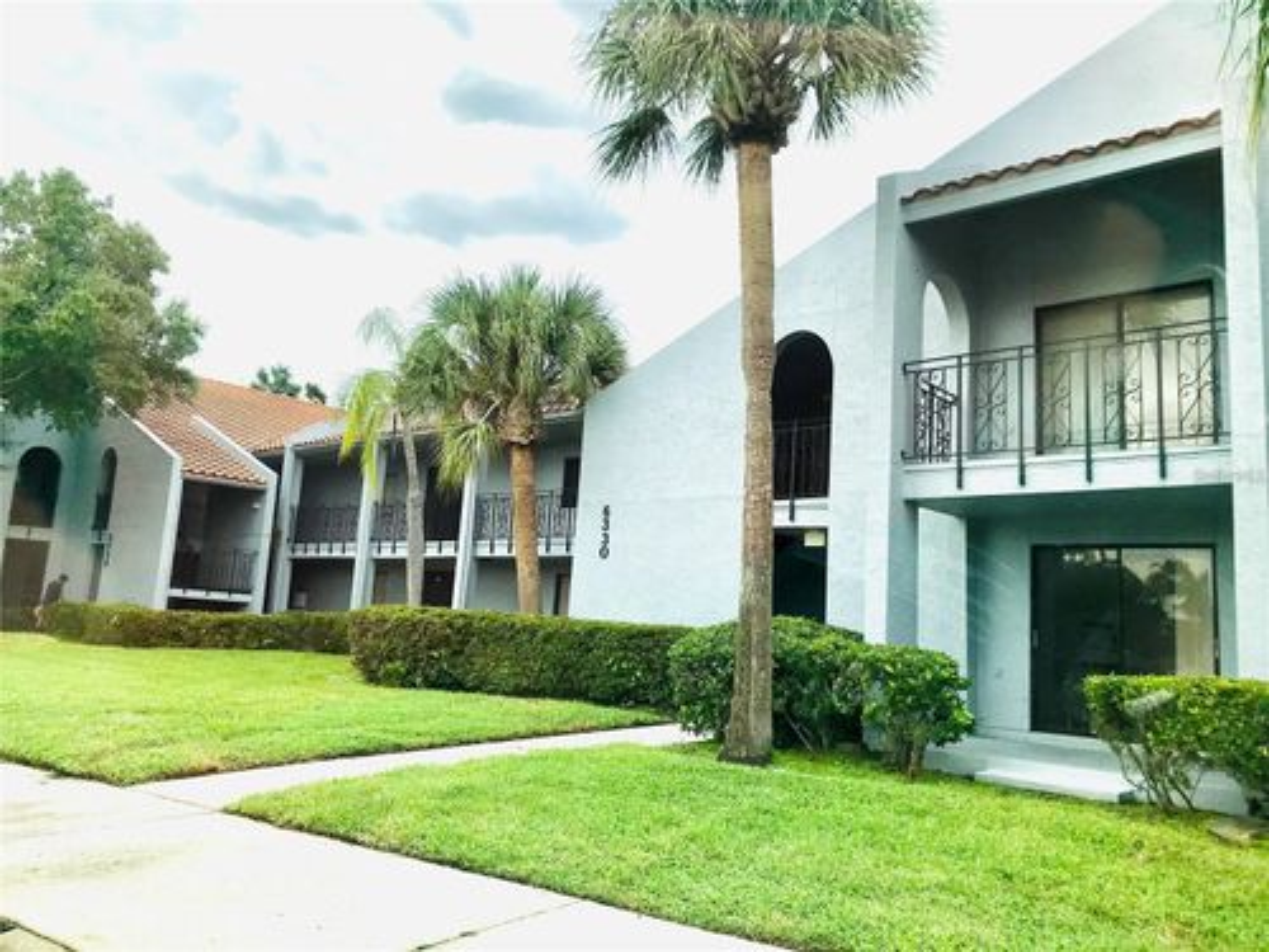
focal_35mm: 28
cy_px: 476
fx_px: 1026
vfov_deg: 49.7
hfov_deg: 63.4
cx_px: 634
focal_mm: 3.99
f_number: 1.8
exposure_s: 1/488
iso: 20
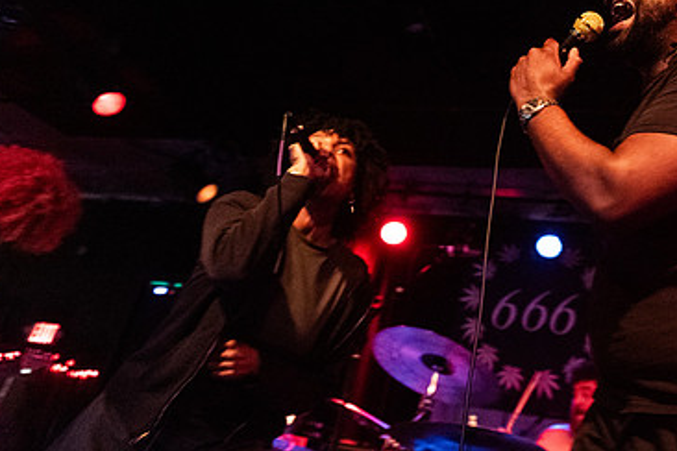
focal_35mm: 38
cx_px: 494
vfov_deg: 34.7
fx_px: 715
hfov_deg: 49.0
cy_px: 143
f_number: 3.2
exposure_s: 1/80
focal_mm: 24
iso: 6400
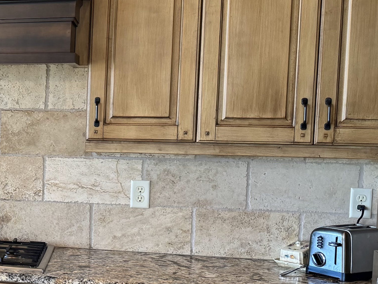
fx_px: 797
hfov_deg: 23.2
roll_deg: -0.6
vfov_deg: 20.2
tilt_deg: -5.6
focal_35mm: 73
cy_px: 165
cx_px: -132
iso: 100
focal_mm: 6.76
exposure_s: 1/120
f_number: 1.78
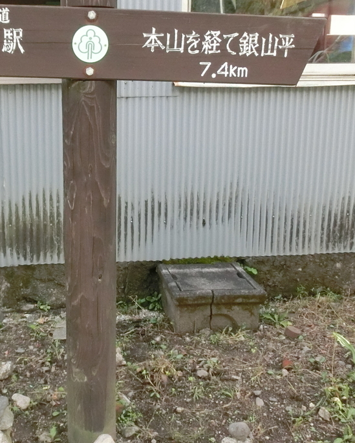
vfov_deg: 44.7
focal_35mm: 41
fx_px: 538
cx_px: 93
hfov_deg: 35.8
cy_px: 191
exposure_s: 1/1000
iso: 640
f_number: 3
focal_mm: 4.24
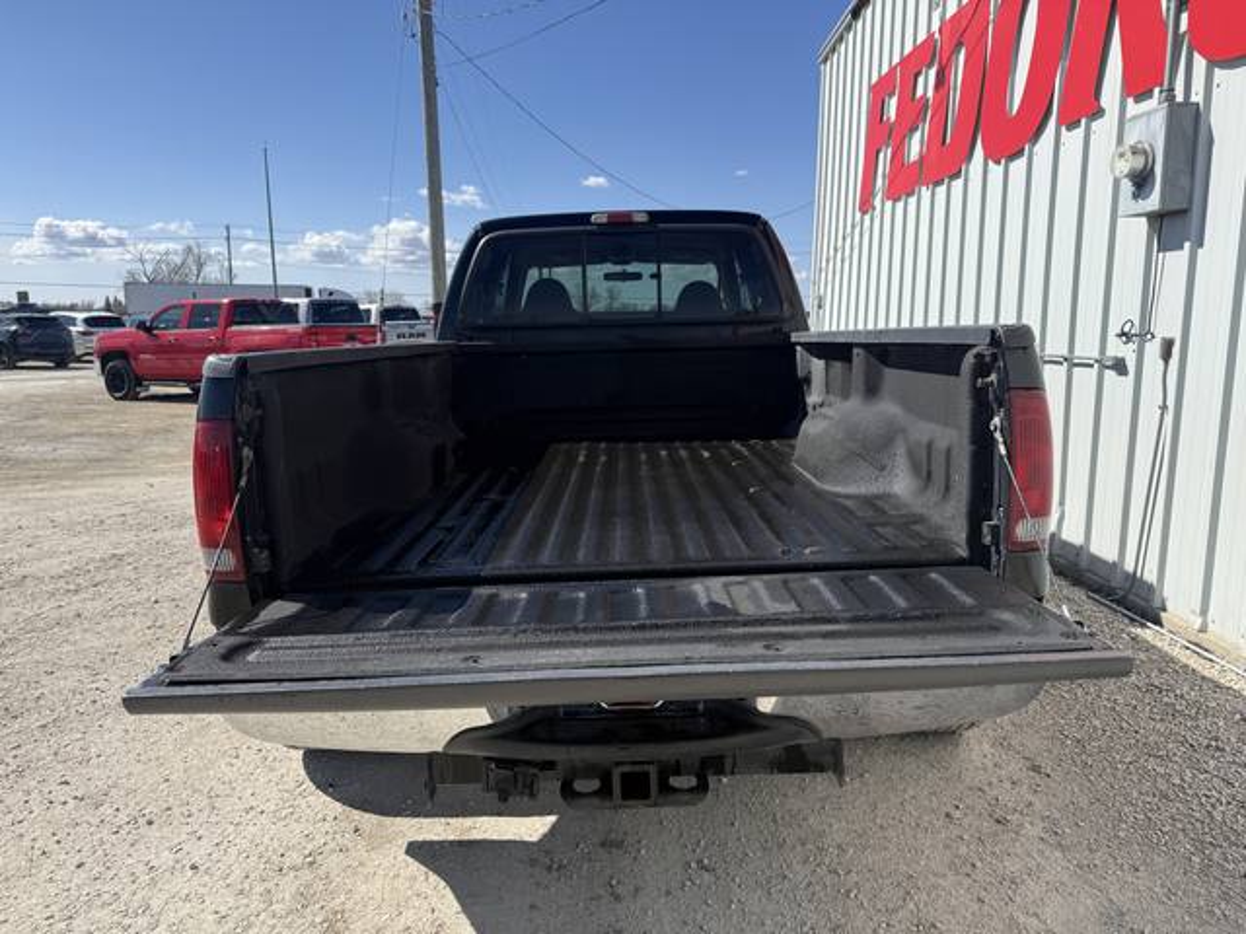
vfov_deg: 56.8
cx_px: 623
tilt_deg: -8.0
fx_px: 864
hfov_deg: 71.6
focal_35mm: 24
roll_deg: -0.6
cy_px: 467
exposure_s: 1/4405
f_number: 1.78
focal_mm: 6.76
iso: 80
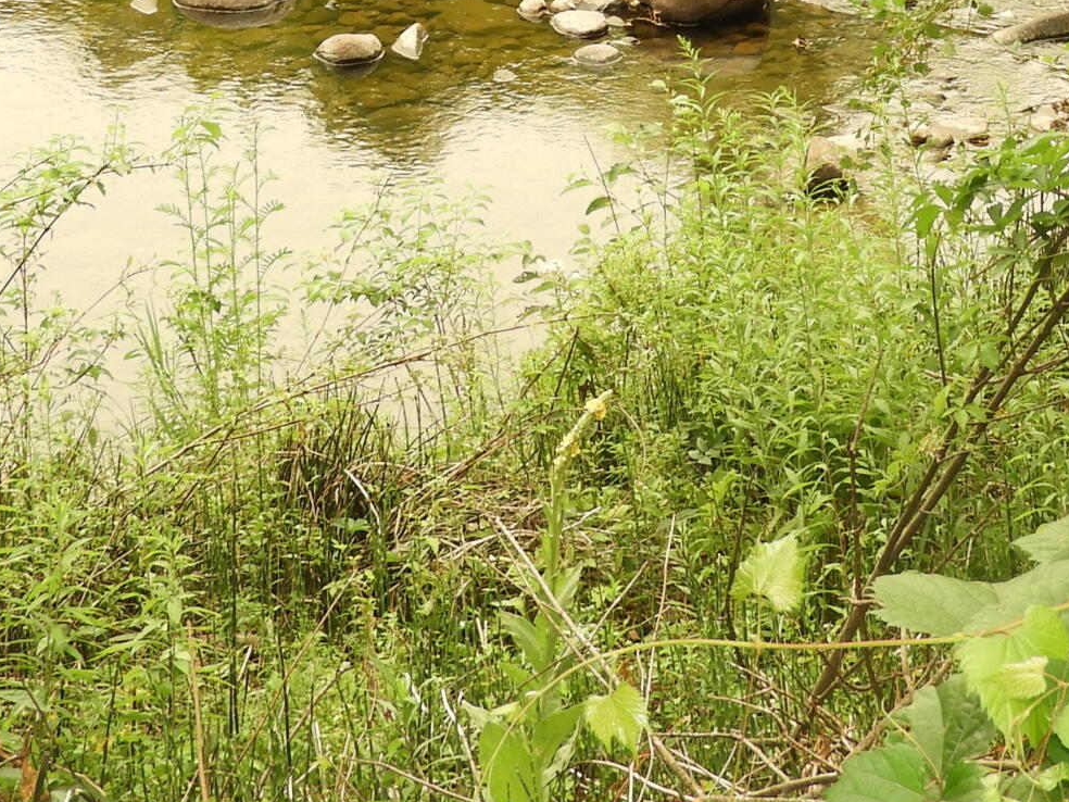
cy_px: -365
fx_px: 3768
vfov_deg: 11.7
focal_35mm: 122
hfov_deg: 16.1
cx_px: 722
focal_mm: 7.2
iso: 140
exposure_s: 1/50
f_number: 3.8
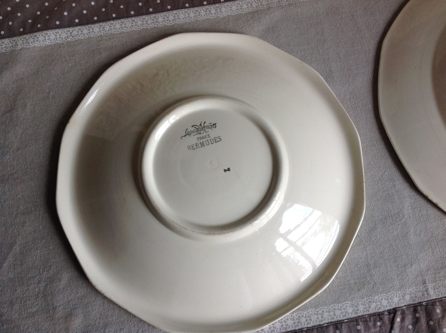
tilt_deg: -78.3
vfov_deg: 40.6
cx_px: 223
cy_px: 166
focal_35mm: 35
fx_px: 450
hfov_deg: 52.7
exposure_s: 1/196
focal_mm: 4.28
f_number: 2.4
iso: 50
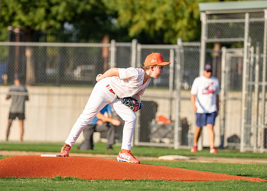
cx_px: 131
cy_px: 82
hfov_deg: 6.9
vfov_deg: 5.0
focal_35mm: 290
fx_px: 2200
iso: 400
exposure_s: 1/5000
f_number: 2.8
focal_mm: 200
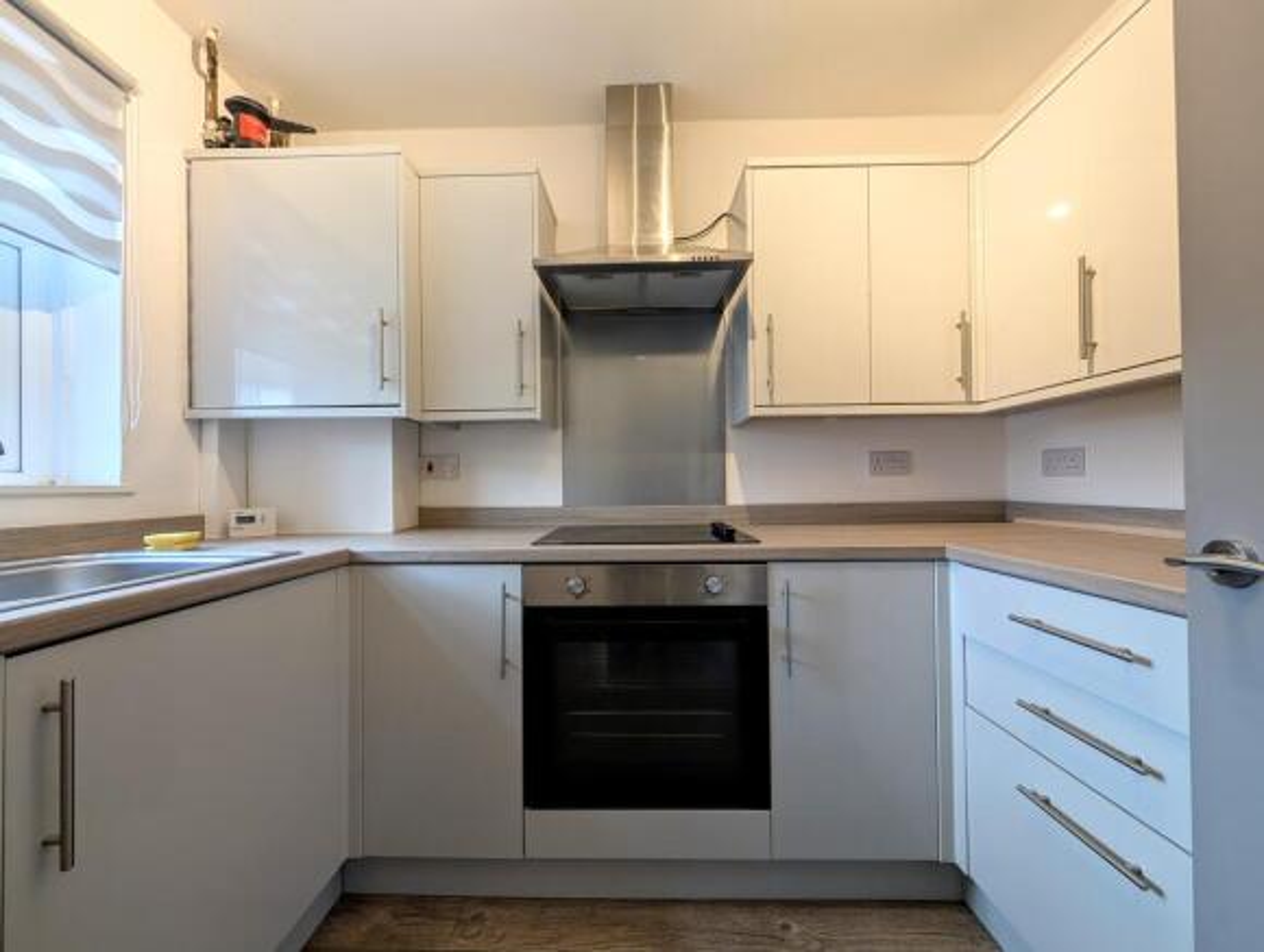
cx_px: 632
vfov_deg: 94.7
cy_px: 476
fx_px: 439
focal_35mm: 12
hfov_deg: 110.4
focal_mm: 2.02
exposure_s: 1/23.8
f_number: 1.7
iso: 73
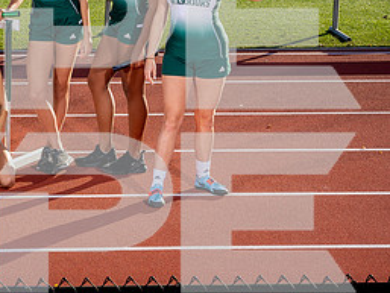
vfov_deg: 8.6
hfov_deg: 11.3
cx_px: -32
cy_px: 64
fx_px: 1950
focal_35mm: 173
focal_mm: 70
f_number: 8
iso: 100
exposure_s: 1/250
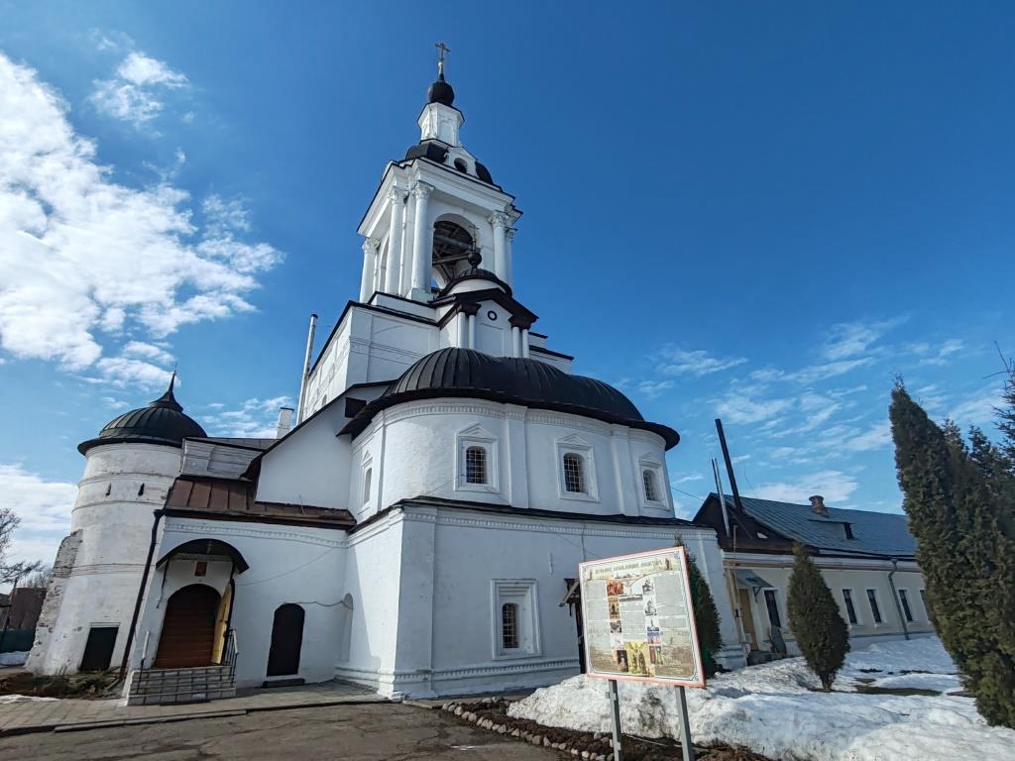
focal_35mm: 19
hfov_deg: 84.7
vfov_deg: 68.7
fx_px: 557
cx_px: 508
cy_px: 380
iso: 50
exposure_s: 1/3000
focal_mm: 1.96
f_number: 2.2
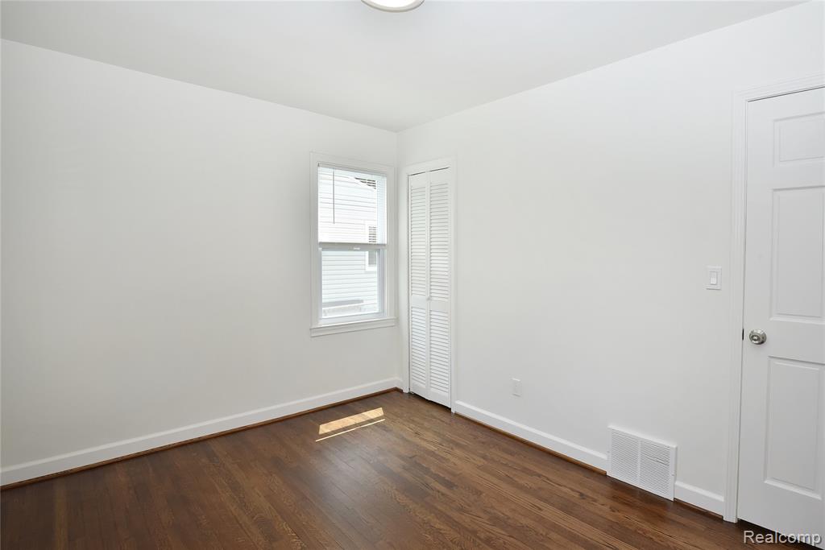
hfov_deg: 93.3
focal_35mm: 17
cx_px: 412
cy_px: 275
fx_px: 390
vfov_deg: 70.5
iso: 400
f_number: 11
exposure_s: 1/60
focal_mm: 17
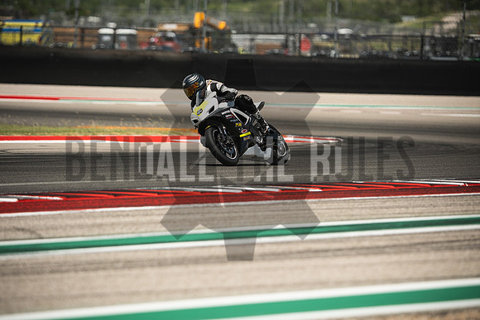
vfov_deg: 4.6
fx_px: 4001
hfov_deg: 6.9
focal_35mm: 300
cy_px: 160
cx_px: 240
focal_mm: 200
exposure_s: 1/2000
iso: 160
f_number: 2.5
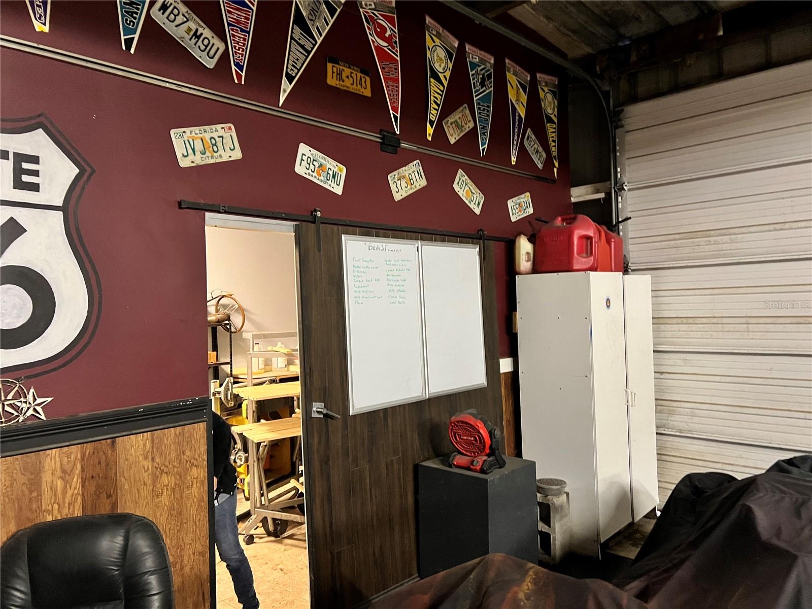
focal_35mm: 26
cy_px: 304
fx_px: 610
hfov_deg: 67.3
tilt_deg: +1.7
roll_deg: +3.2
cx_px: 406
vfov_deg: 53.1
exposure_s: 1/40
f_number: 1.5
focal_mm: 5.7
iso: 640
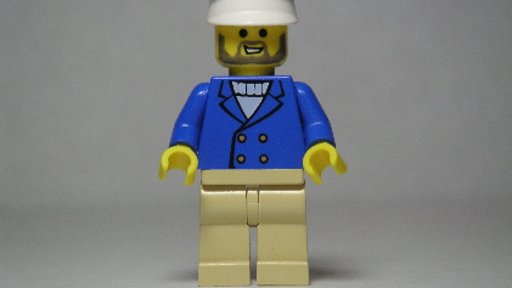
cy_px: 141
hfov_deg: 17.6
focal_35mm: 122
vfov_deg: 9.9
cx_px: 257
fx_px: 1657
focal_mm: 17.1
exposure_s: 1/111
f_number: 3.6
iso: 80
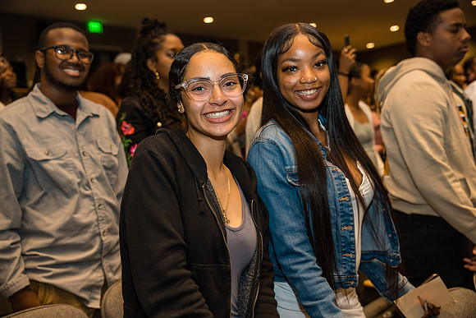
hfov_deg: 44.2
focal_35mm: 44
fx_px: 586
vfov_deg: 30.3
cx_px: 238
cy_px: 159
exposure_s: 1/250
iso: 1250
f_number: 4
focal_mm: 44.3
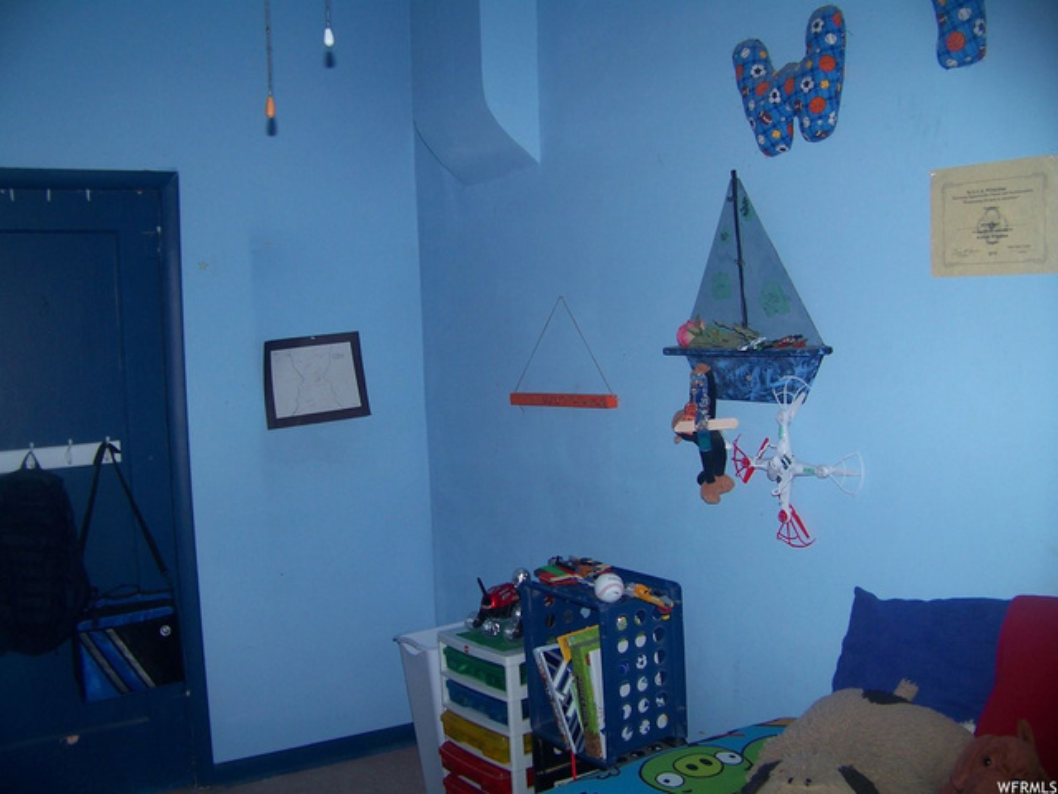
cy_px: 397
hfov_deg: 51.4
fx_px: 1100
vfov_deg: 39.7
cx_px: 529
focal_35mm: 36
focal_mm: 5.85
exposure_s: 1/125
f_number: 2.8
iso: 64
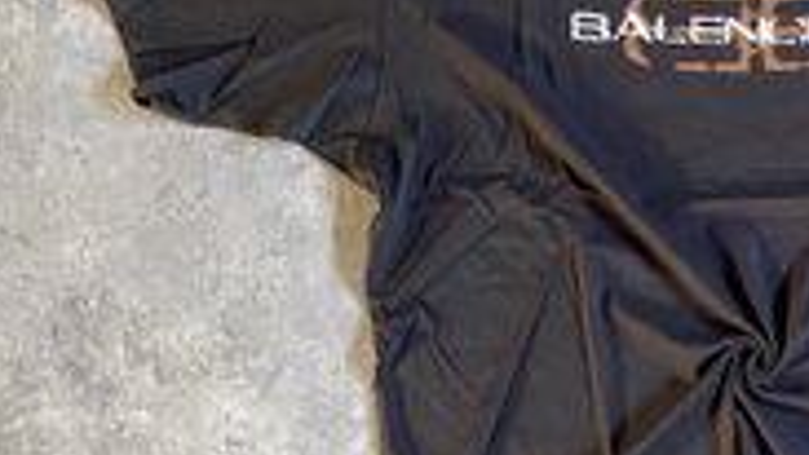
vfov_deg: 19.4
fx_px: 1330
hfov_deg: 31.6
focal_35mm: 62
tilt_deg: -86.2
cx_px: 782
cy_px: 221
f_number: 1.8
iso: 640
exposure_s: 1/40
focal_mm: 4.25
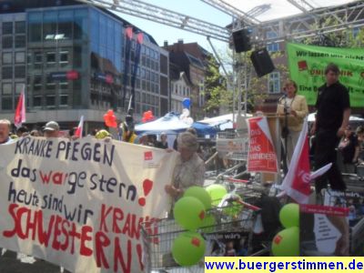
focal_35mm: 35
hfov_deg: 52.6
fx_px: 368
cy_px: 136
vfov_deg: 40.7
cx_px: 182
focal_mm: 6.3
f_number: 8.4
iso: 800
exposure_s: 1/1000
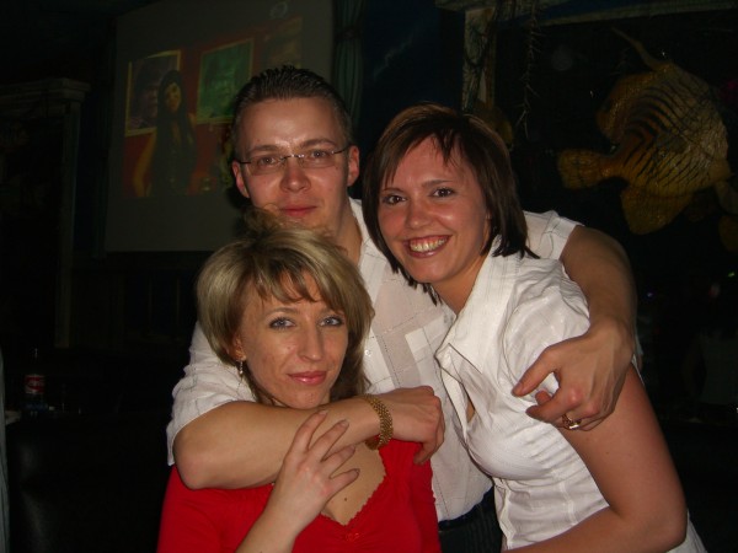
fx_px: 810
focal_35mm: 38
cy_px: 276
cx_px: 369
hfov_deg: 49.0
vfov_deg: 37.7
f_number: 2.8
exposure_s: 1/60
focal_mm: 7.9
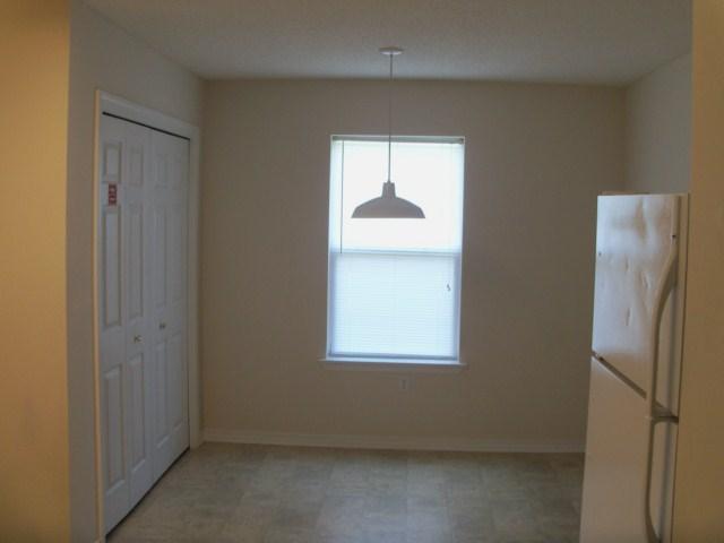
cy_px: 272
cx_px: 362
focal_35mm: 35
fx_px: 732
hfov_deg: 52.6
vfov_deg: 40.7
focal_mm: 6.3
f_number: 3
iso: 80
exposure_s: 1/30
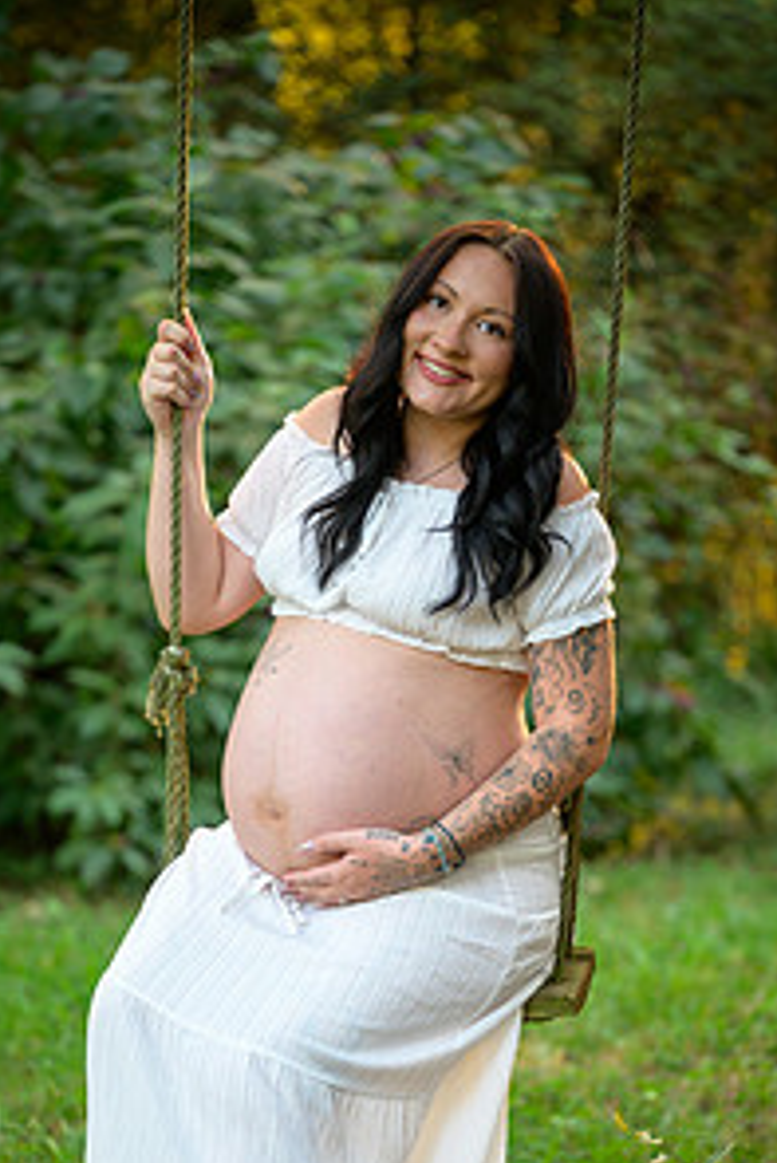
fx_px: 5174
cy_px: 844
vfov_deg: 12.8
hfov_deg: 8.6
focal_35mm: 160
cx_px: 394
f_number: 2.8
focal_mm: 105
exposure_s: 1/125
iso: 720
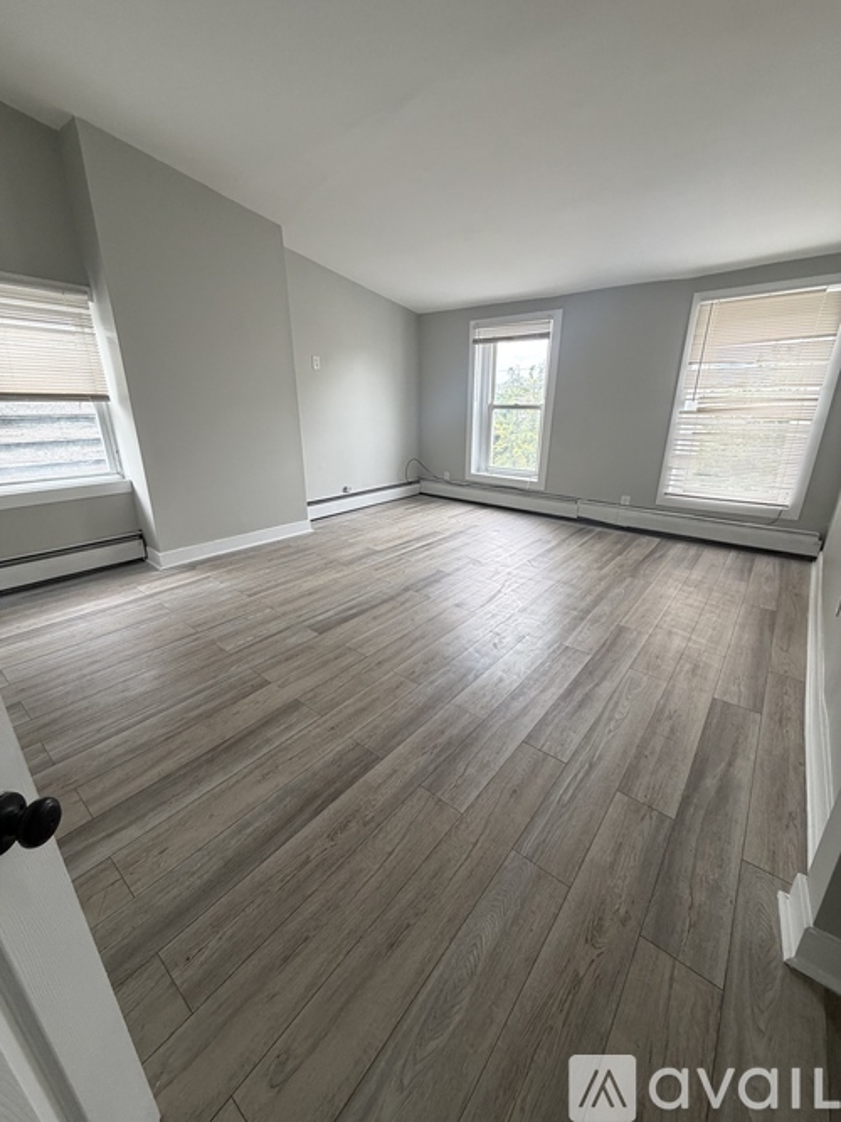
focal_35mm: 14
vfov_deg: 102.1
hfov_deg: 85.7
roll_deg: -1.5
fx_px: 454
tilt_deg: -18.3
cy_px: 561
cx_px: 420
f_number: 2.2
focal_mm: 2.22
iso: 200
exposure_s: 1/121
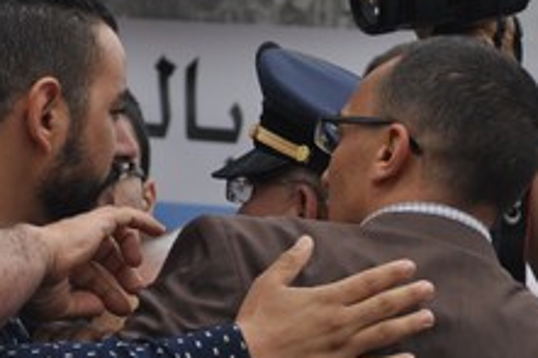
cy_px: 289
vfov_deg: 2.3
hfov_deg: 3.5
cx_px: 302
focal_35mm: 586
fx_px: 8757
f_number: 5.6
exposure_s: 1/500
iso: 200
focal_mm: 135
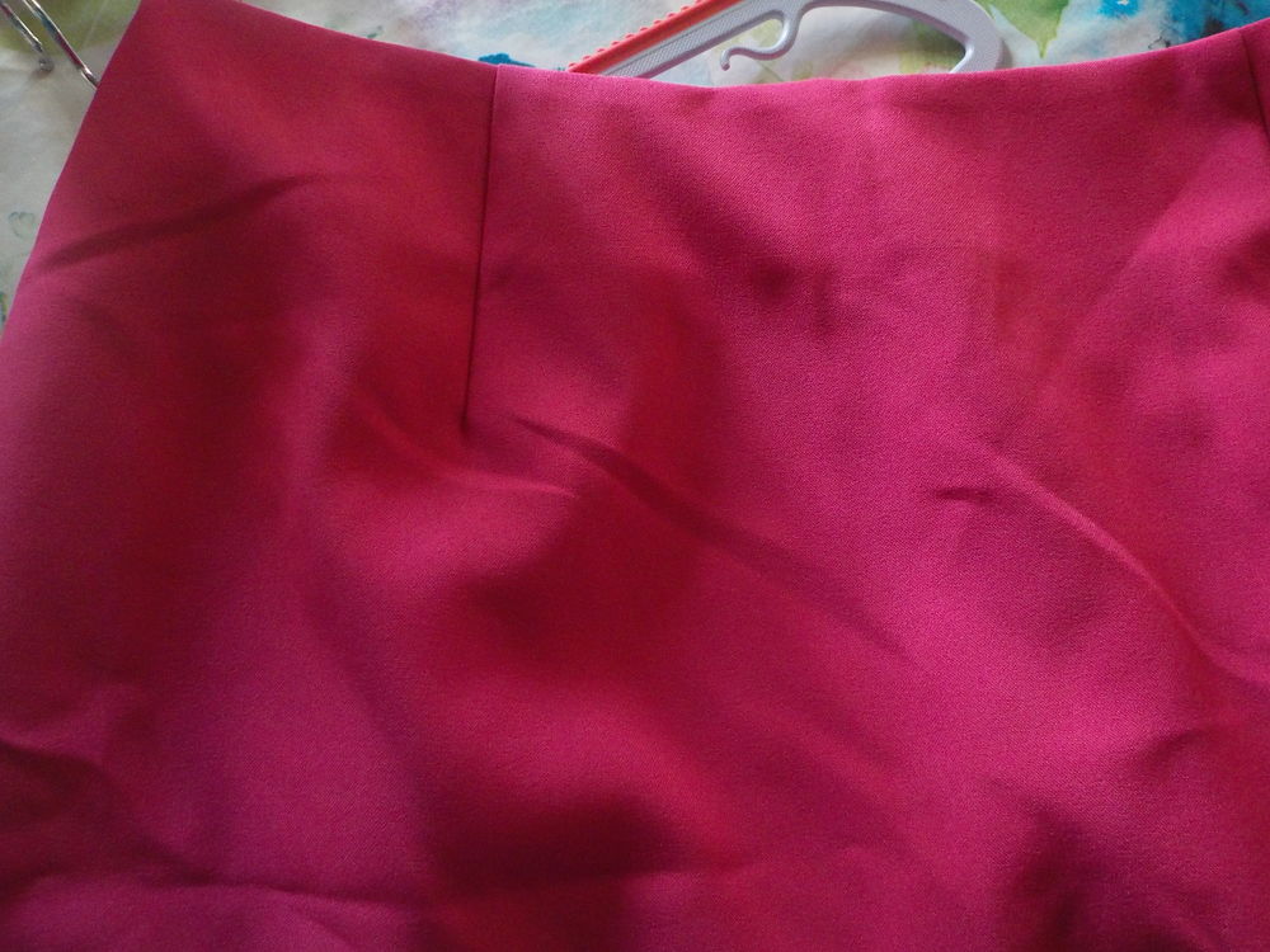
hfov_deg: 60.0
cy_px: 476
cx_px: 635
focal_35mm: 30
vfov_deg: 46.8
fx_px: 1101
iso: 450
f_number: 3.3
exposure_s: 1/15
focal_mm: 4.1
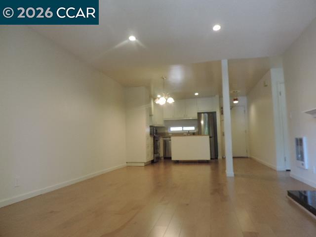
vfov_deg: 56.8
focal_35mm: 24
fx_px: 219
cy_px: 118
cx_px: 158
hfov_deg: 71.6
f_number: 3
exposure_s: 1/30
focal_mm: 4.3
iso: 220
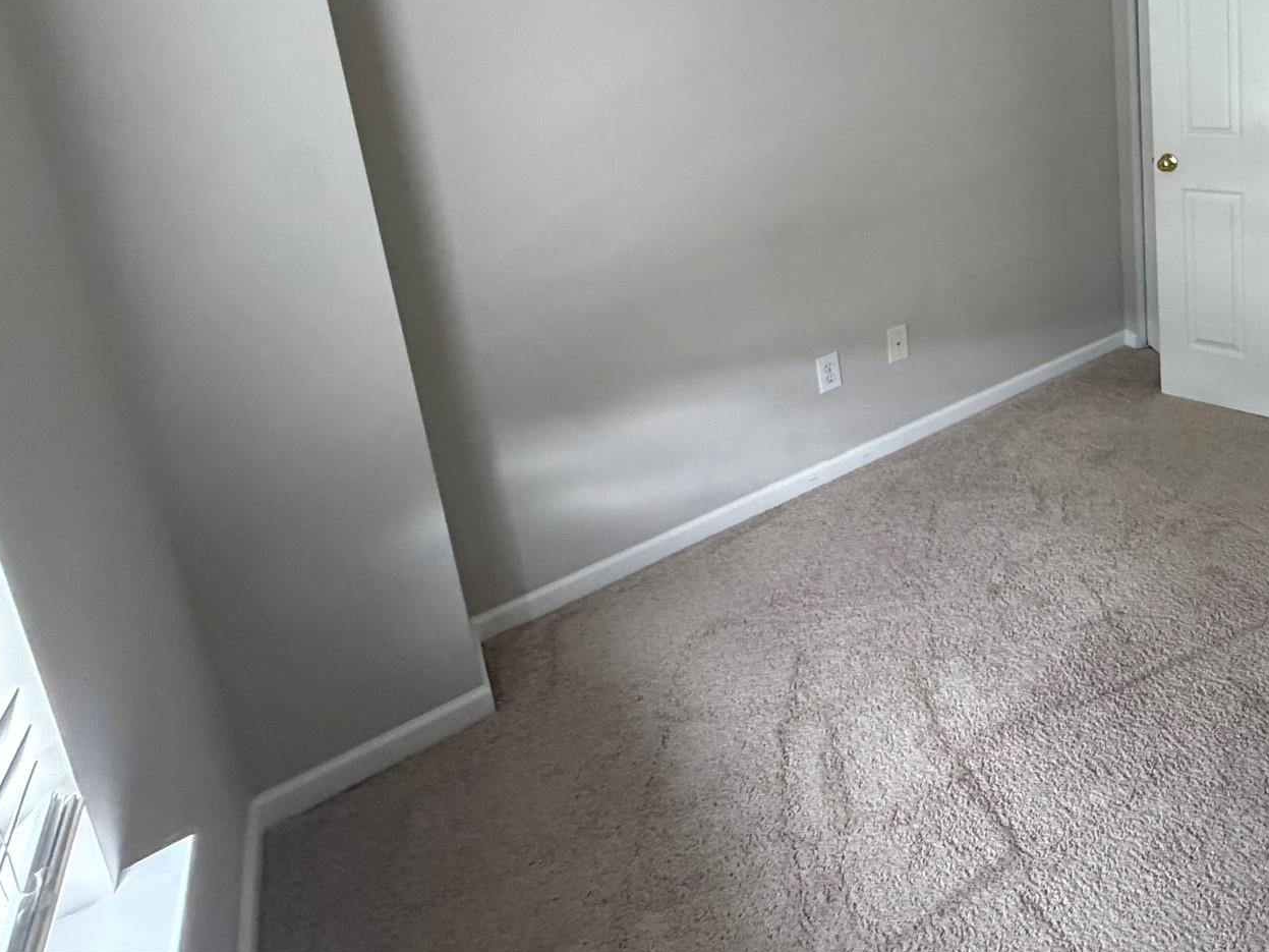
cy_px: 174
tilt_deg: -11.6
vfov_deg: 54.3
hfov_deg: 67.0
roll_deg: +4.4
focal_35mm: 23
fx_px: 843
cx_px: 1018
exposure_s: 1/60
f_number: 2.2
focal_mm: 2.22
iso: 500
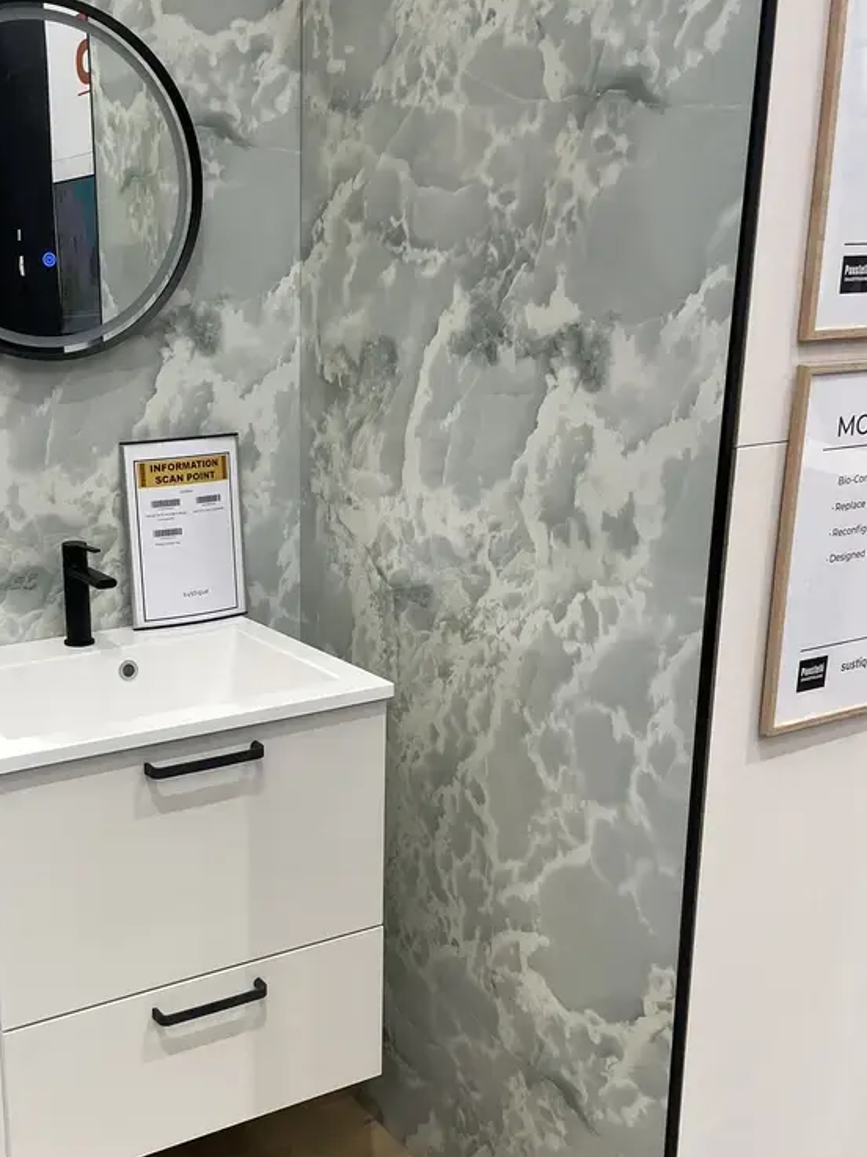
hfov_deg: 35.2
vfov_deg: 46.7
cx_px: 215
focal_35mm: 40
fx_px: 1336
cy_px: 647
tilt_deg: -15.1
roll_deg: +0.8
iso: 100
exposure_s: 1/100
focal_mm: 4.2
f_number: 1.6
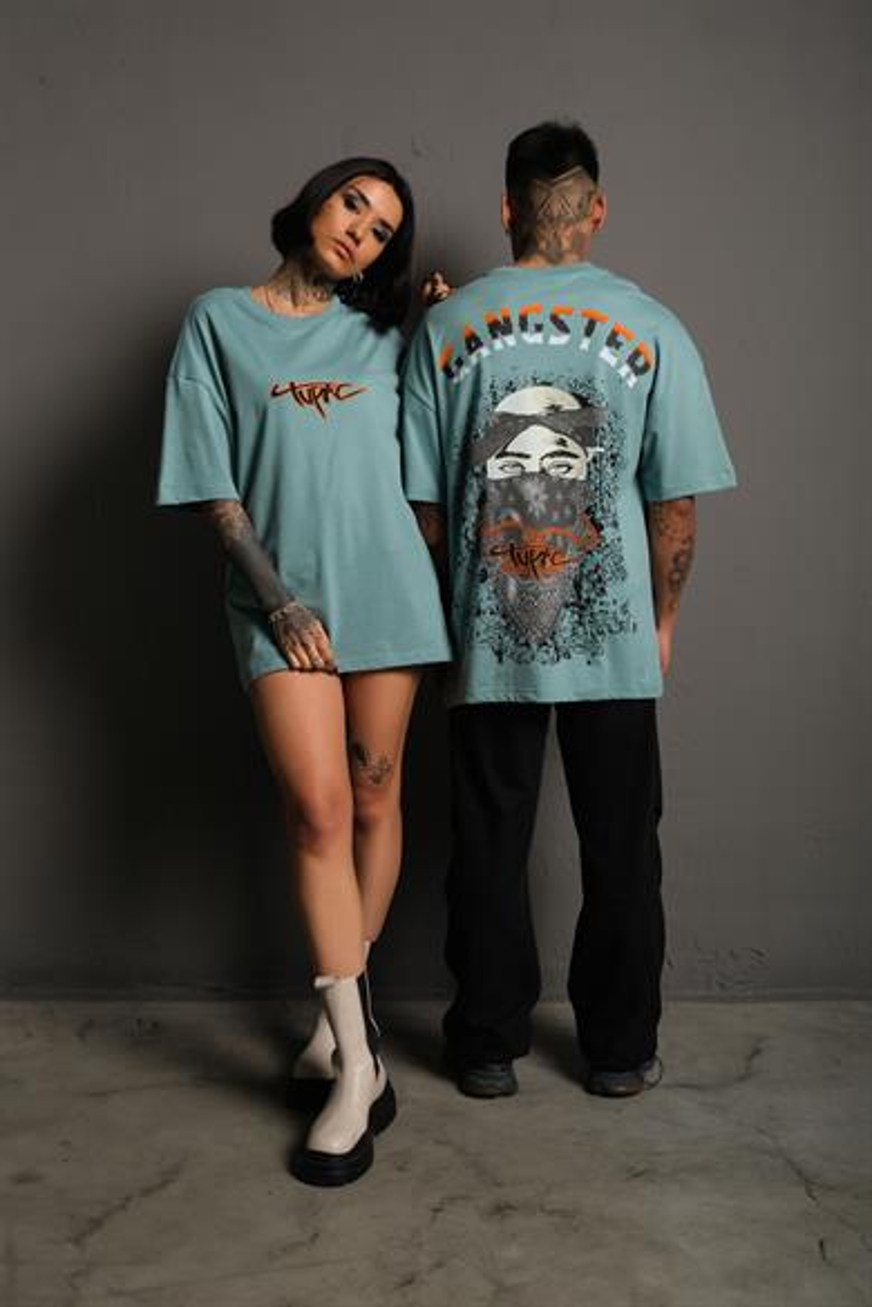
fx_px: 1272
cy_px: 654
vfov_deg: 54.4
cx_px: 436
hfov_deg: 37.9
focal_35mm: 35
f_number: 5
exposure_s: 1/160
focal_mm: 23.3
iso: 160
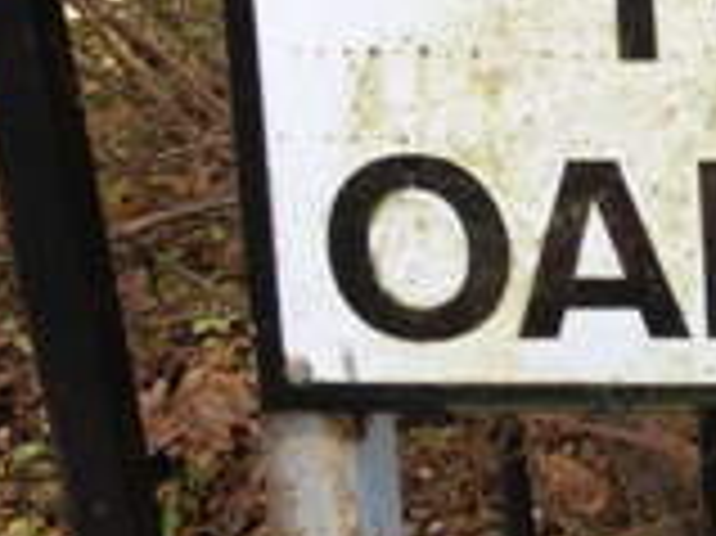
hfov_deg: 12.7
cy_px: 59
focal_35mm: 141
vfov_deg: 10.5
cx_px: 1310
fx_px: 2914
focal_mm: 4.28
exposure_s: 1/144
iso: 50
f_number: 2.4
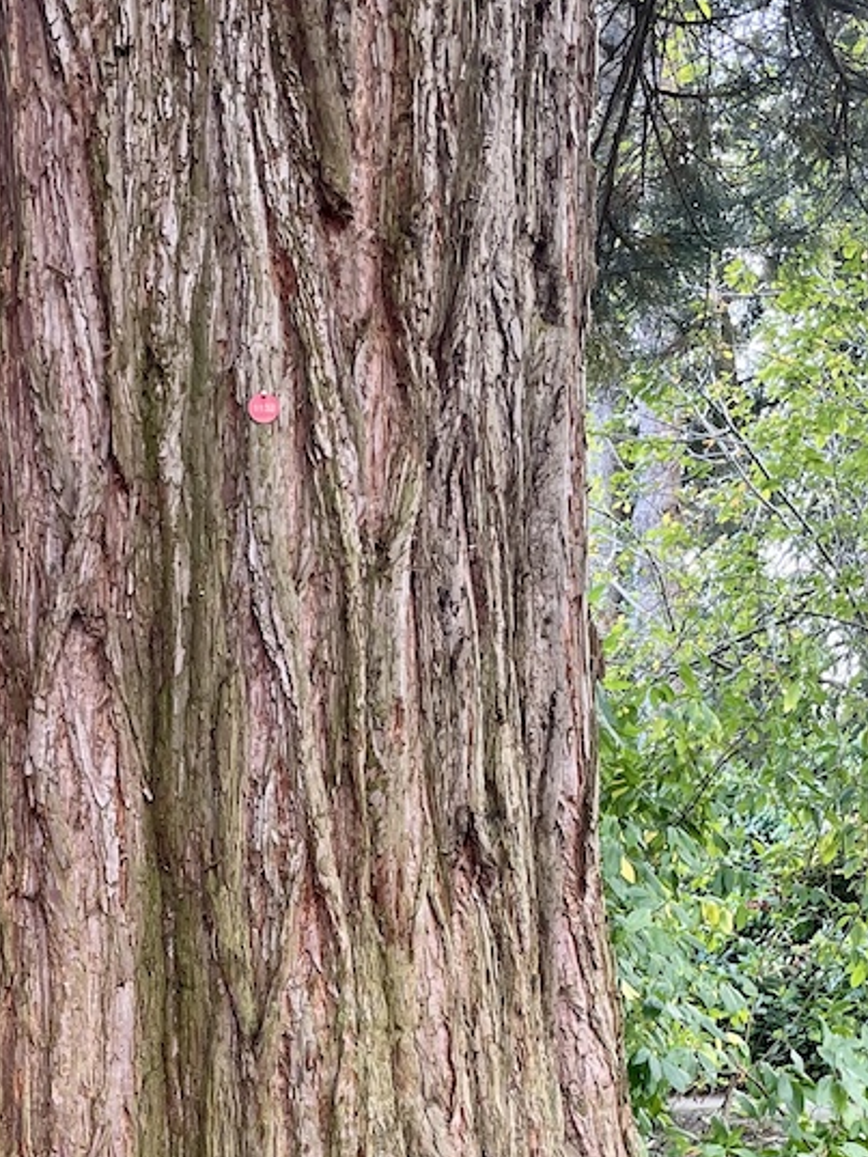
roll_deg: +0.5
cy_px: 1073
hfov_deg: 23.4
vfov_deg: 29.7
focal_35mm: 62
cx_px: 220
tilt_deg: -3.7
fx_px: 2072
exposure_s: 1/121
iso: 100
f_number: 1.6
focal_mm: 4.2
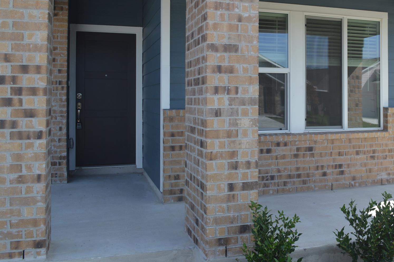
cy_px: 89
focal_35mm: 37
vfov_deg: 35.5
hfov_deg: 51.5
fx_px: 405
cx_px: 241
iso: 100
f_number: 6.3
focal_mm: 18
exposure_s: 1/160
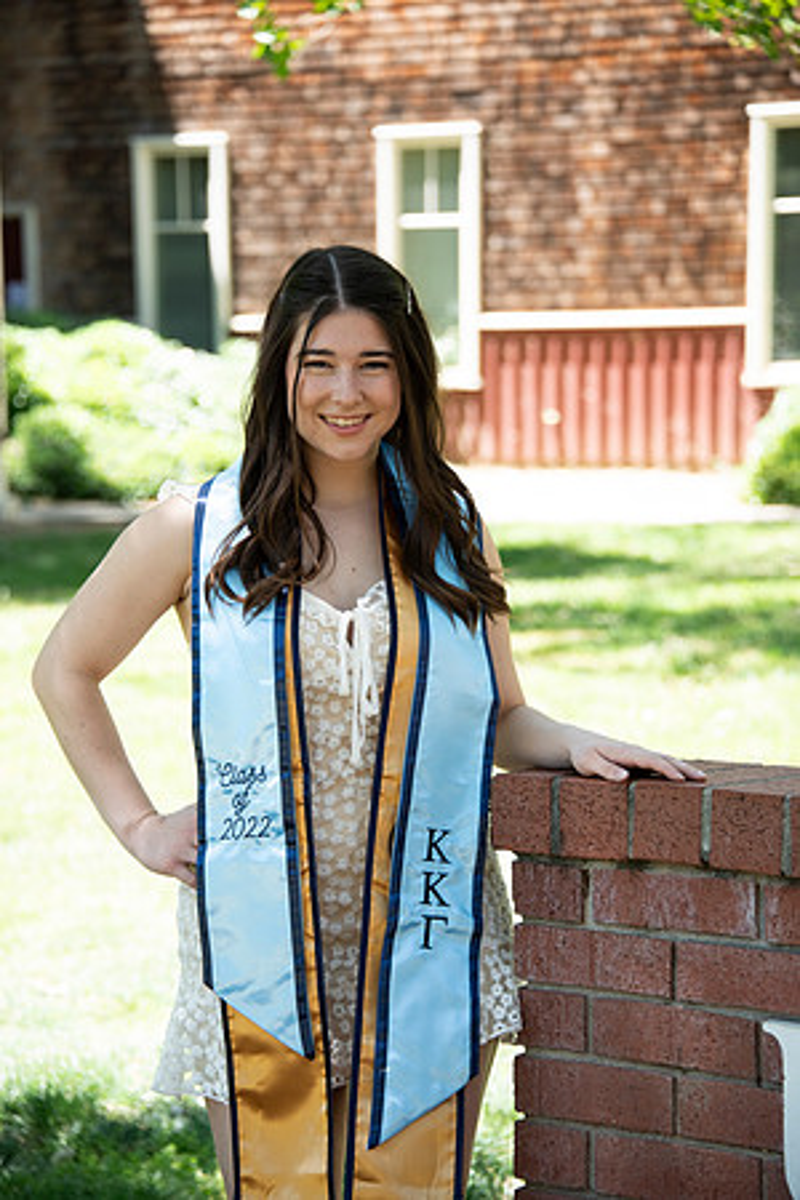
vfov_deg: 16.8
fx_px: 4066
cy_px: 600
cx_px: 400
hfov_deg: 11.2
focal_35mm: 122
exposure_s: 1/320
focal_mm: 122
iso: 640
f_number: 5.6
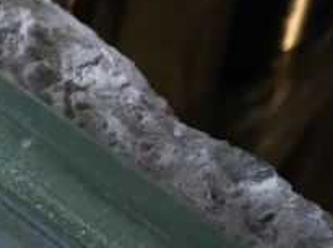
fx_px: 3159
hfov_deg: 5.8
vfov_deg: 4.5
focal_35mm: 329
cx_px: -443
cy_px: -145
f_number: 2.8
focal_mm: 70
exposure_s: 1/80
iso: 2500
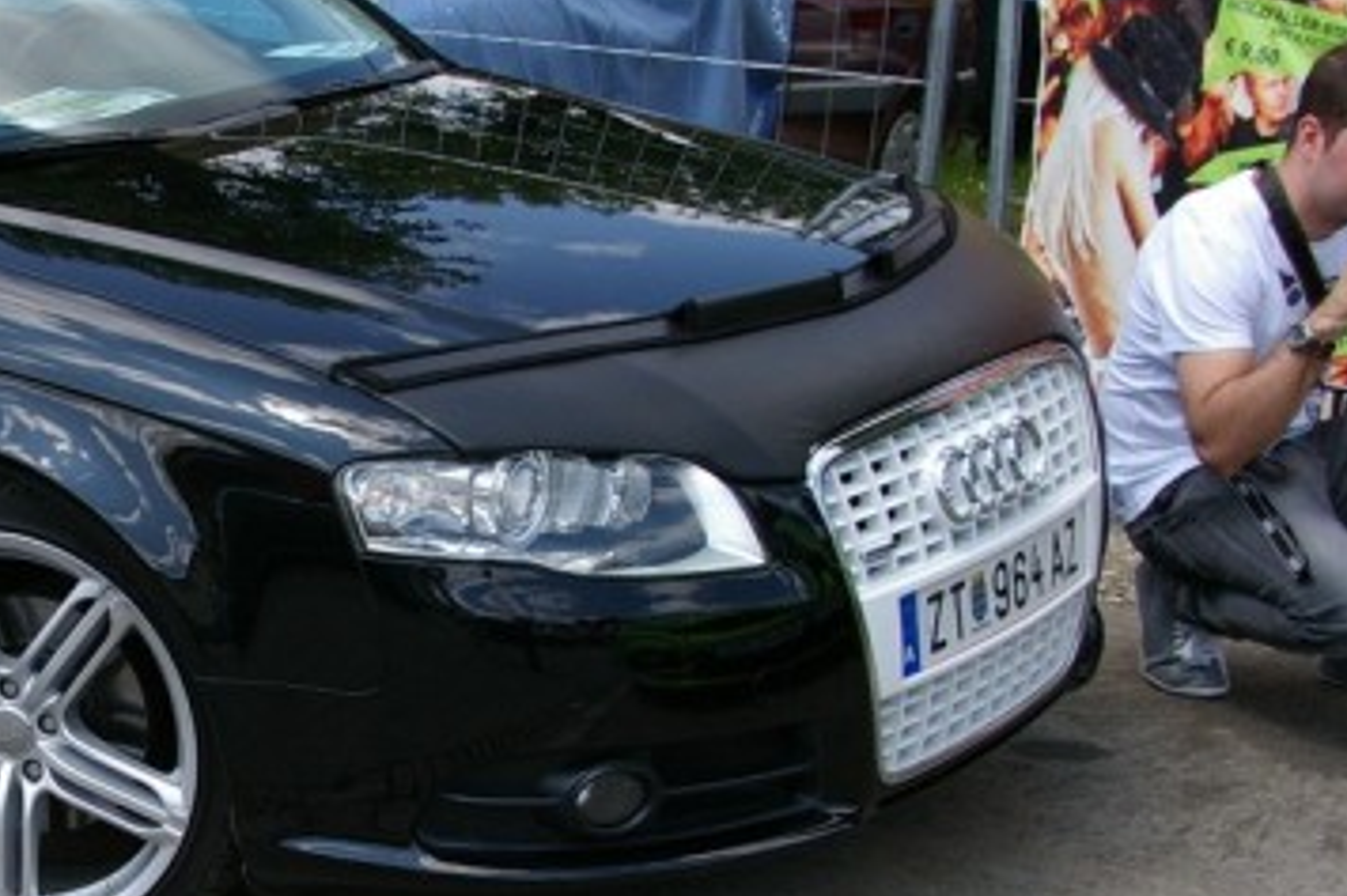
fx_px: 3029
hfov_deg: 23.7
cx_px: -76
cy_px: 622
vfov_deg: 16.8
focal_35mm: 81
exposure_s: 1/180
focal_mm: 24
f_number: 8
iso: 200
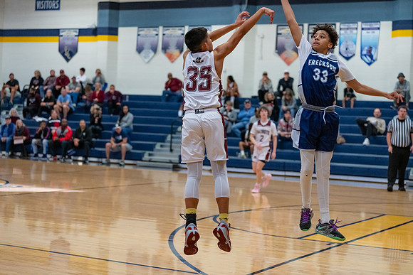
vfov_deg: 19.5
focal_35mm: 70
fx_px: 803
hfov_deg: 28.8
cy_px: 138
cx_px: 206
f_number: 2.8
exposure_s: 1/1000
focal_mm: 70
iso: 5000
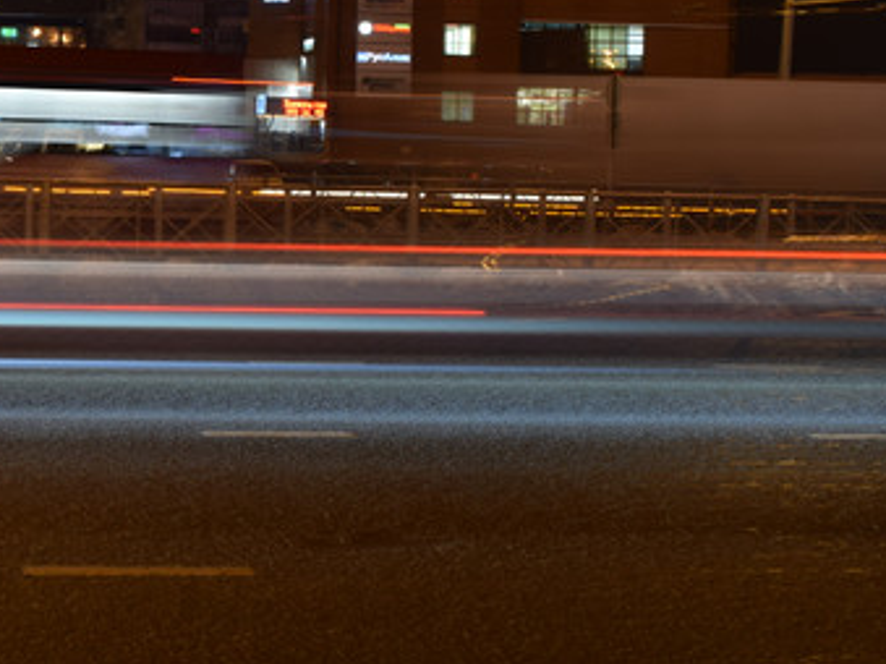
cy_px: 184
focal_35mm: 60
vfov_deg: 24.2
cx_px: 65
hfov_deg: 30.6
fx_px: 1535
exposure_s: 1
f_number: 9
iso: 200
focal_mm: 22
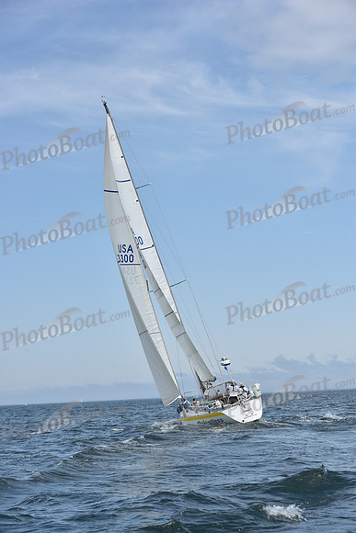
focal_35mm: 70
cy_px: 266
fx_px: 1038
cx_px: 178
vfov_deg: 28.8
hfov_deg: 19.5
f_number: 7.1
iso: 200
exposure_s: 1/1250
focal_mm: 70
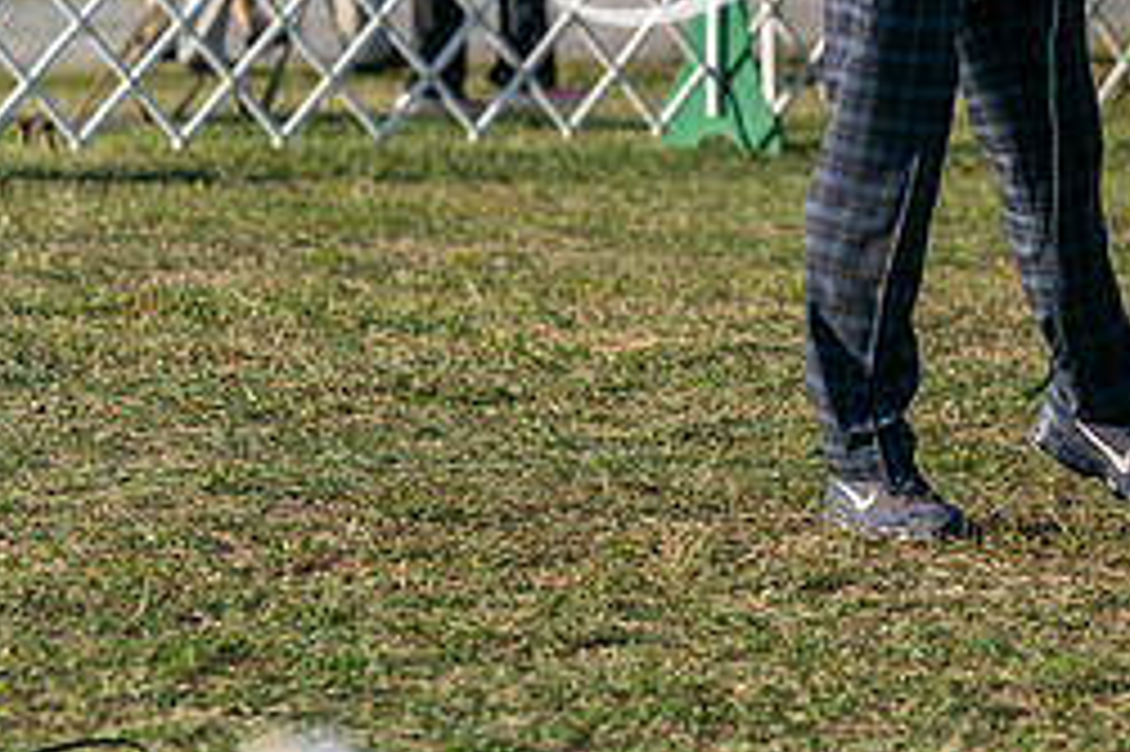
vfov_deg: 5.0
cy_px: 106
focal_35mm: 275
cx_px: 1175
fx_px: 8626
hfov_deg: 7.5
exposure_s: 1/1250
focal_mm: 119
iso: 200
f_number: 4.5
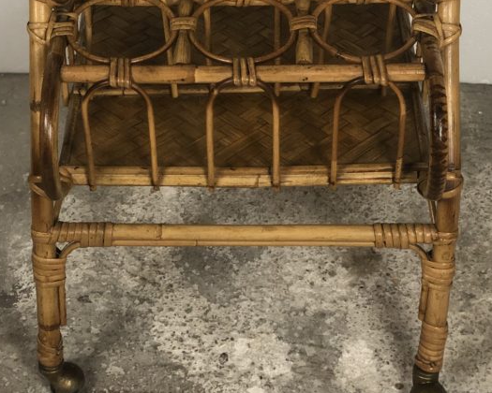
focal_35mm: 99
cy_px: -38
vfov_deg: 15.2
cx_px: 216
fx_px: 1442
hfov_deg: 19.4
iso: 80
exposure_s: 1/33
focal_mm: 6
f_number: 2.4
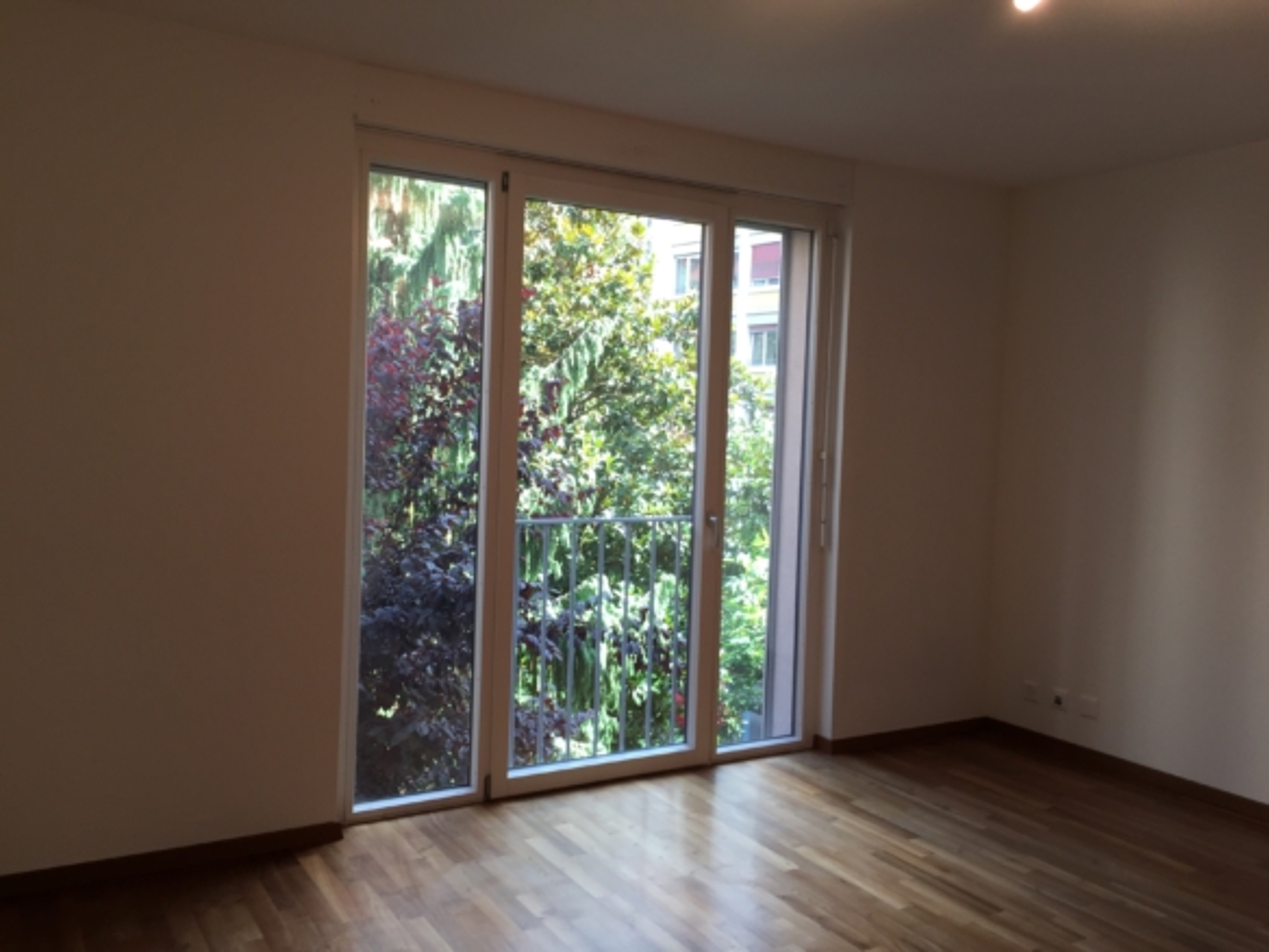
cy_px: 476
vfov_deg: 48.2
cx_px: 634
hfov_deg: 61.7
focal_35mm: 29
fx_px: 1063
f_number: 2.2
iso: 32
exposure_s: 1/50
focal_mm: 4.15
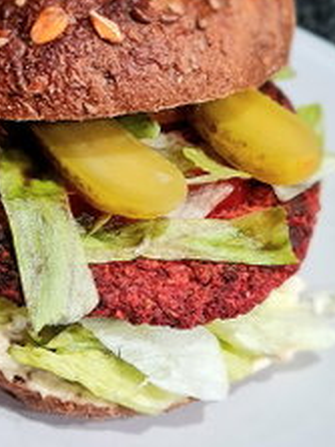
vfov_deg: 34.4
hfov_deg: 25.7
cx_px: 80
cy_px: 227
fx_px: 723
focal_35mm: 56
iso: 200
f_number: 1.8
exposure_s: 1/50
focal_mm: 5.4
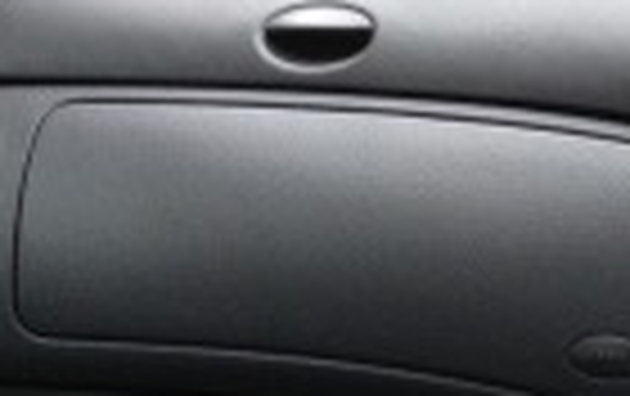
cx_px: 1102
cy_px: 198
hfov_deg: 11.5
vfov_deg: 7.8
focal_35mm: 169
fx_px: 2906
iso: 64
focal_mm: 4.3
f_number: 2.4
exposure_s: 1/60
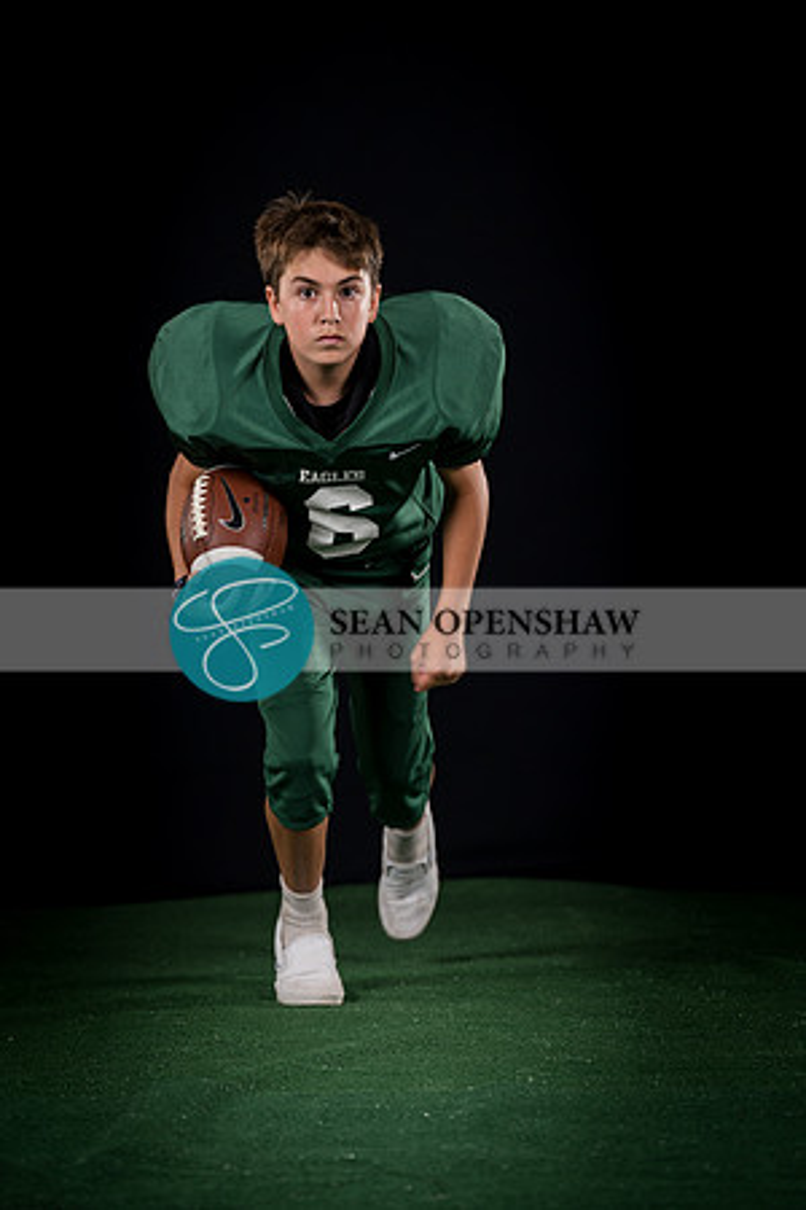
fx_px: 4970
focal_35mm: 148
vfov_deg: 13.9
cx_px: 403
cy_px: 605
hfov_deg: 9.3
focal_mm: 148
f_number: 3.5
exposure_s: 1/125
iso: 200
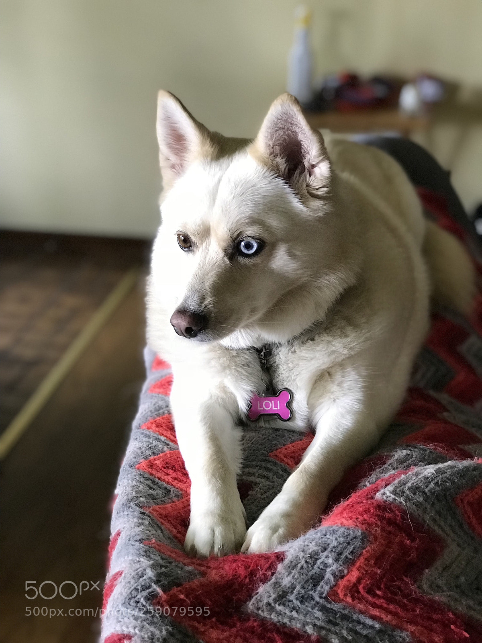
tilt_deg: -24.5
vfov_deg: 33.8
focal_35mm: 57
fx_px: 1058
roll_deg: -0.2
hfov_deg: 25.7
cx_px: 241
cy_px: 322
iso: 400
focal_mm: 6.6
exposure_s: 1/60
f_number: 2.8
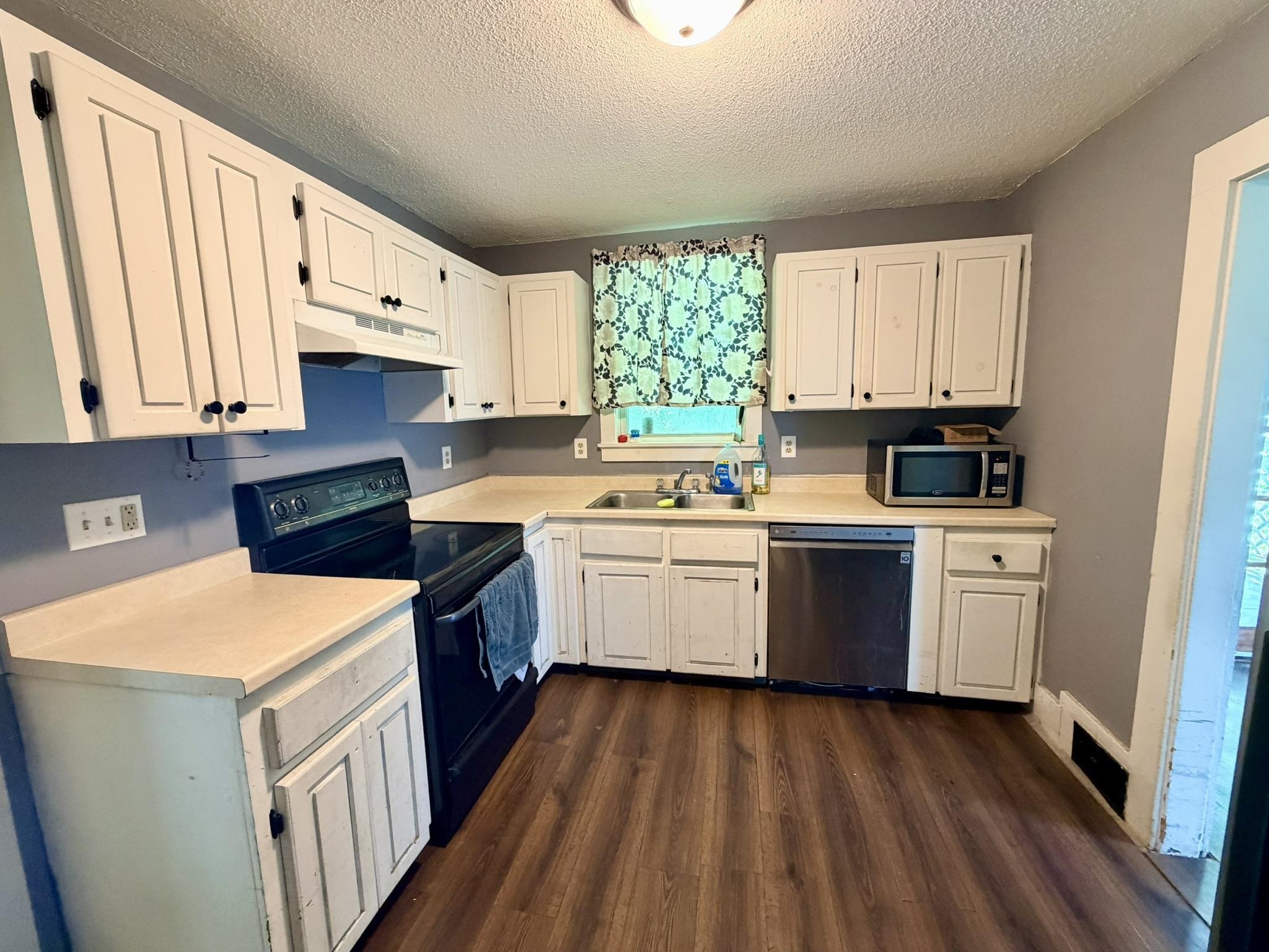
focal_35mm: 14
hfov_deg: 102.1
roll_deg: +2.3
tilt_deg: -7.0
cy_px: 476
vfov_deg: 85.7
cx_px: 634
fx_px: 513
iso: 400
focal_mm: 2.22
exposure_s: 1/60
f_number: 2.2
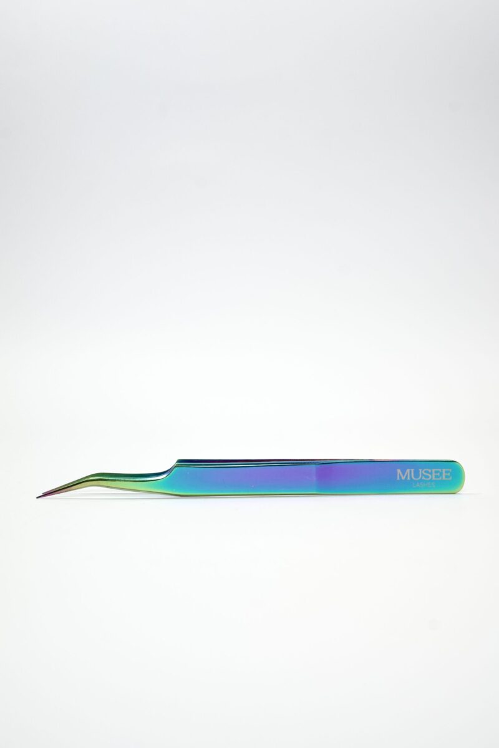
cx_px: 250
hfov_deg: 37.9
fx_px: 728
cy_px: 374
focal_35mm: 35
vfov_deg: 54.4
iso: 640
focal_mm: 35
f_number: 7.1
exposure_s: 1/800
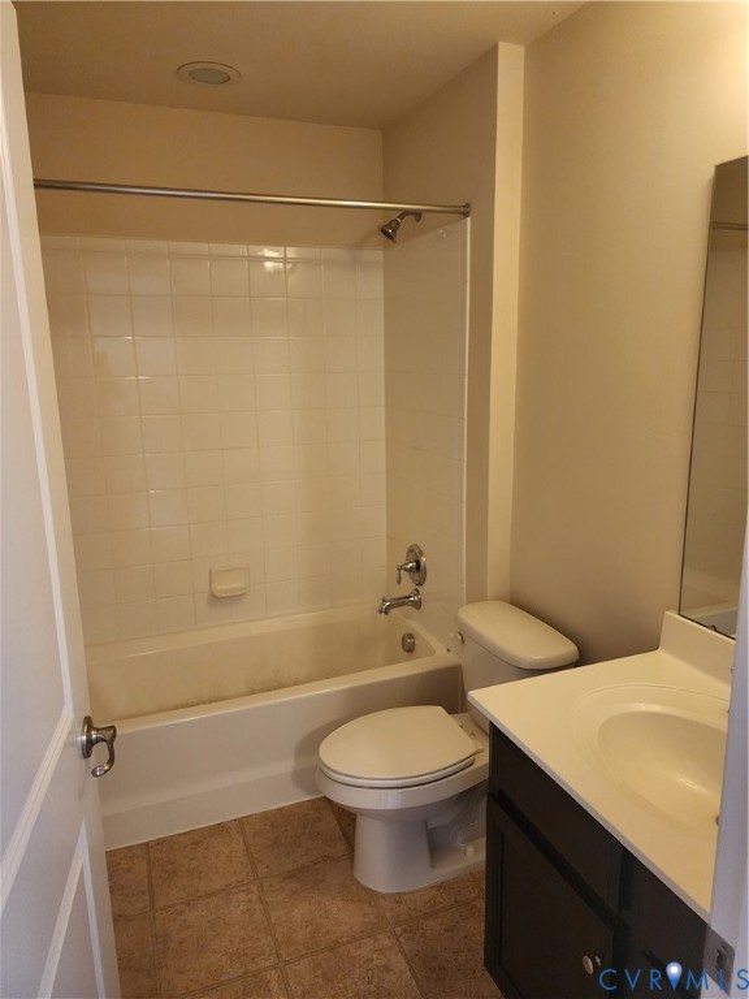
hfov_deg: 58.9
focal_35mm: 23
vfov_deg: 73.9
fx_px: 664
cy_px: 500
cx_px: 374
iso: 800
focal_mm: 6.4
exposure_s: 1/120
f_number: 1.8
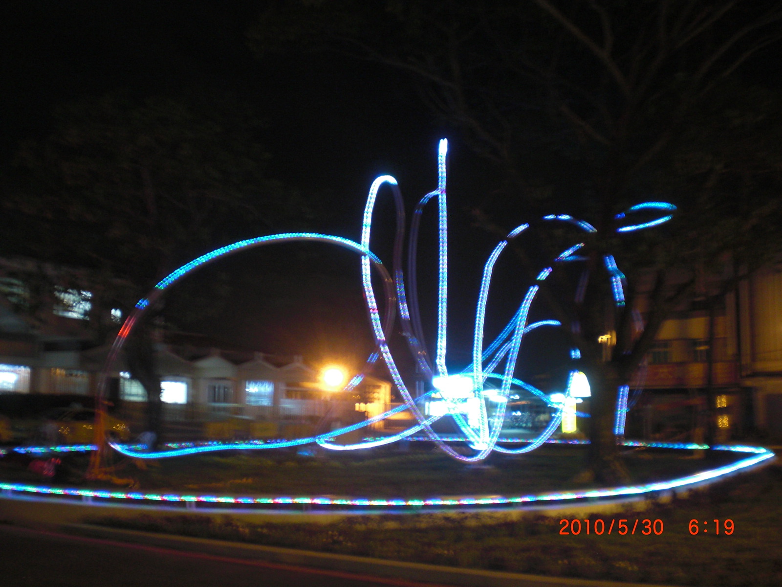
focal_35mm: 38
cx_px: 391
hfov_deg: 49.0
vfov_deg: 37.7
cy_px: 294
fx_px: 858
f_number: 3.1
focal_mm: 6.3
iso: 200
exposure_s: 1/2
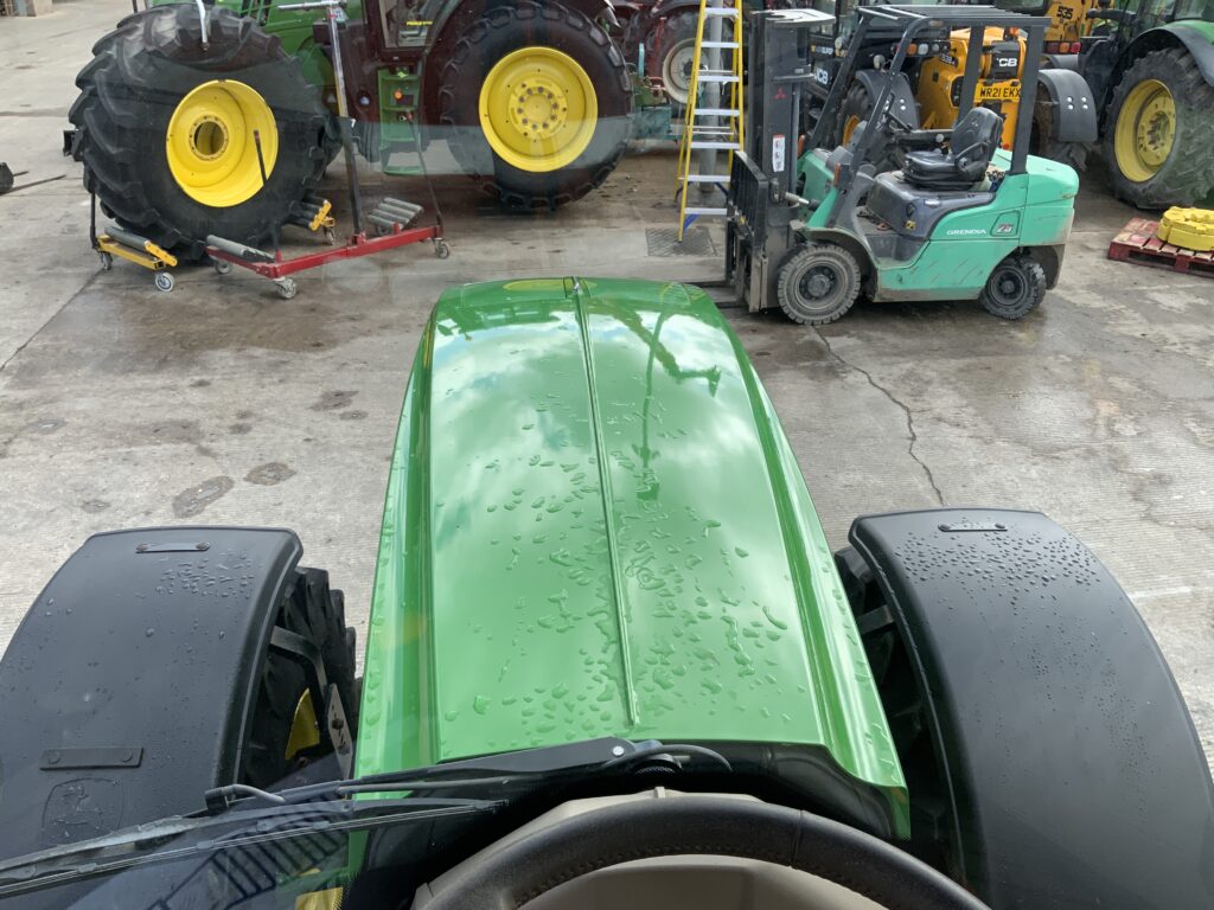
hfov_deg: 61.7
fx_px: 1017
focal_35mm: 29
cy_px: 455
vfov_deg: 48.2
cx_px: 607
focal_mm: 3
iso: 16
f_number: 1.8
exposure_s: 1/428
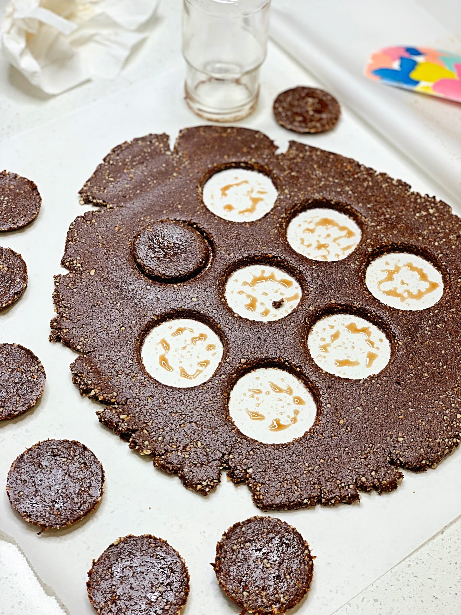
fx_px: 923
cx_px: 230
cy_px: 308
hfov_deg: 28.0
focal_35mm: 52
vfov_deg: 36.8
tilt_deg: -51.6
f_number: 2.4
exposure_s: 1/120
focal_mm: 6
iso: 32
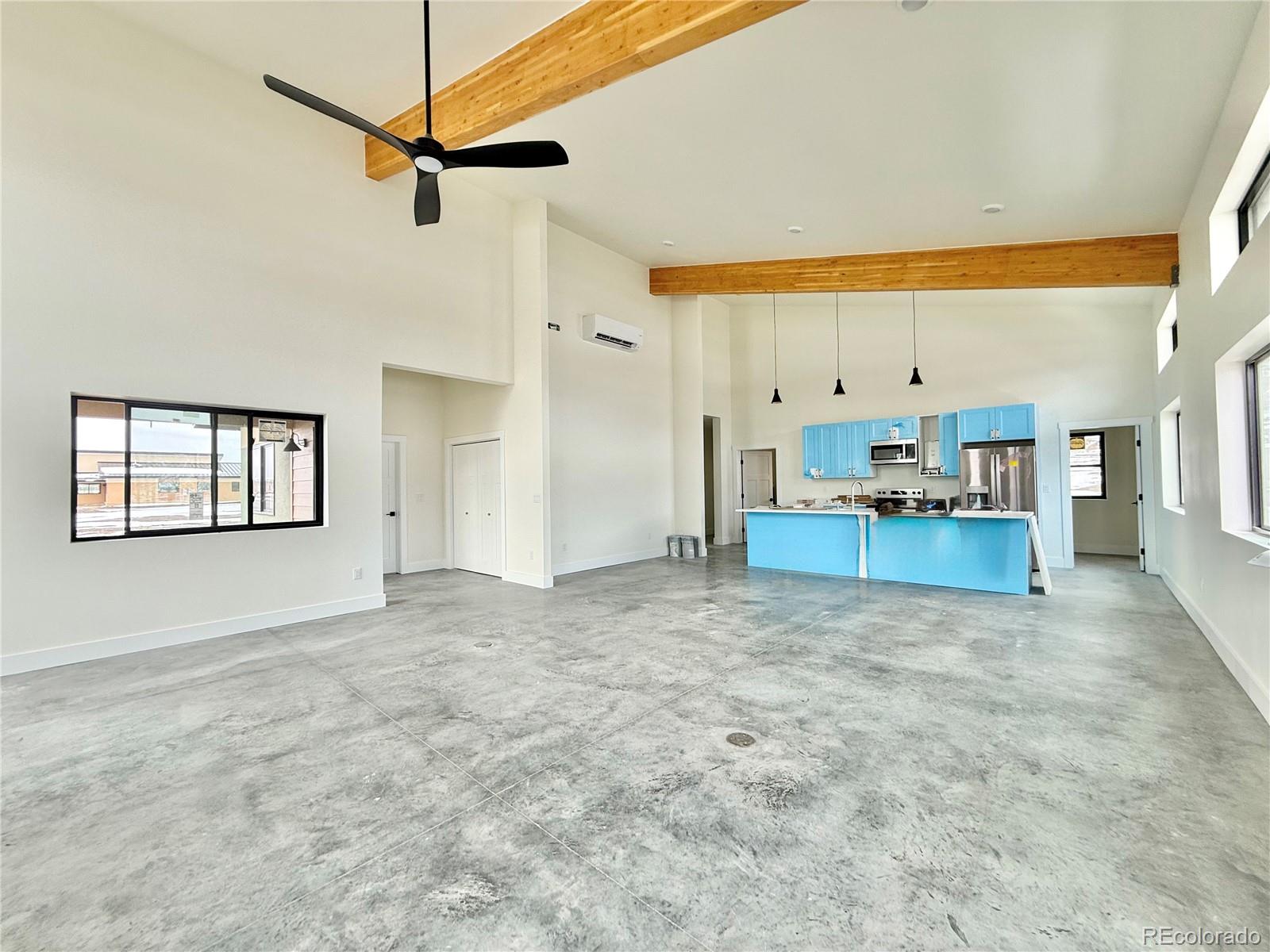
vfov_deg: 85.7
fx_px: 514
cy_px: 476
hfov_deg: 102.1
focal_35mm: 14
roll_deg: +1.1
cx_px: 635
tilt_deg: +1.0
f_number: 2.2
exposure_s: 1/212
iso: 50
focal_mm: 2.22
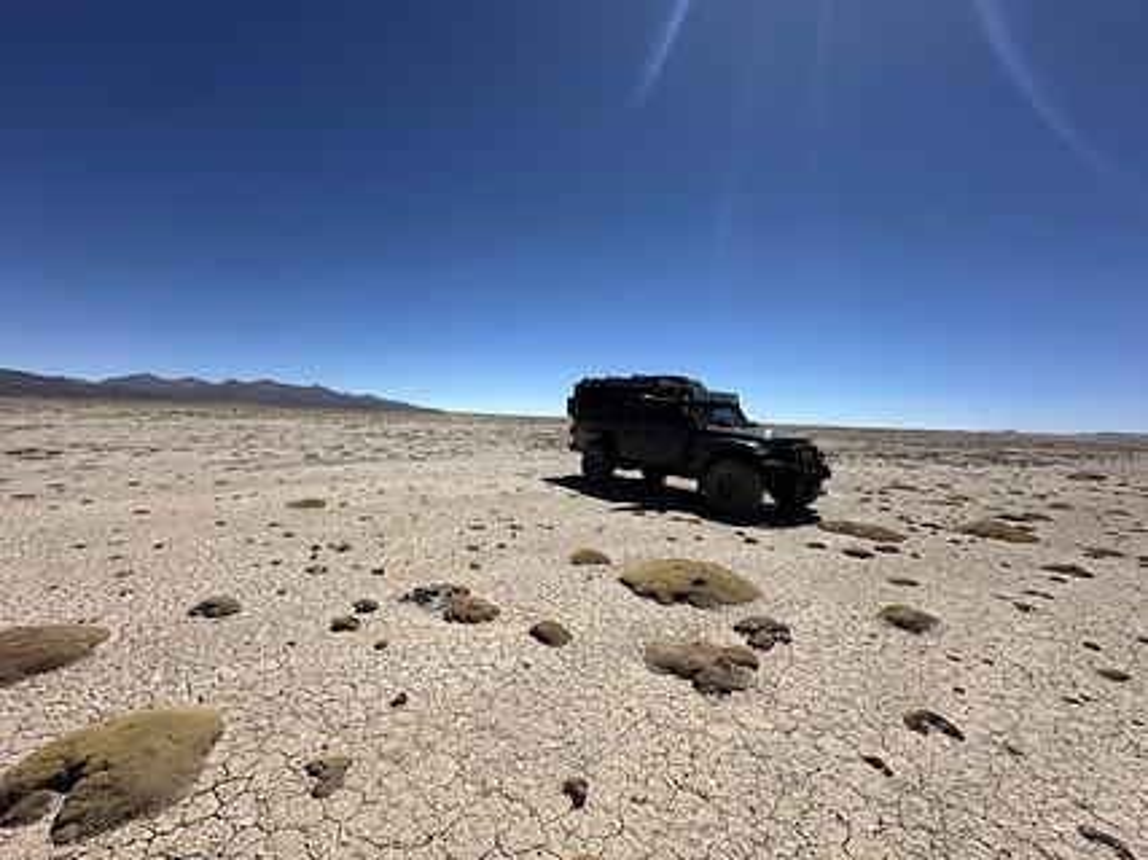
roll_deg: -1.7
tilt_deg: -1.4
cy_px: 430
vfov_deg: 85.6
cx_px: 574
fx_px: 464
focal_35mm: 14
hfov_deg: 102.1
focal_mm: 2.22
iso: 50
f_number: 2.2
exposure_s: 1/4464
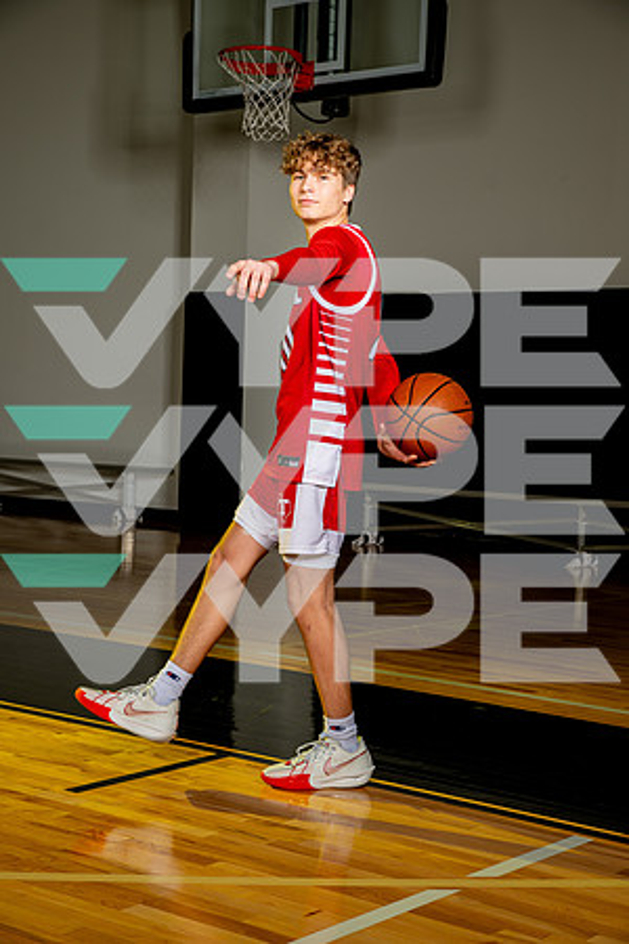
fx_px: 1703
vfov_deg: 31.0
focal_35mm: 65
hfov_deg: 20.9
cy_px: 472
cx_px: 314
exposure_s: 1/125
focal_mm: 65
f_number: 8
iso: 100
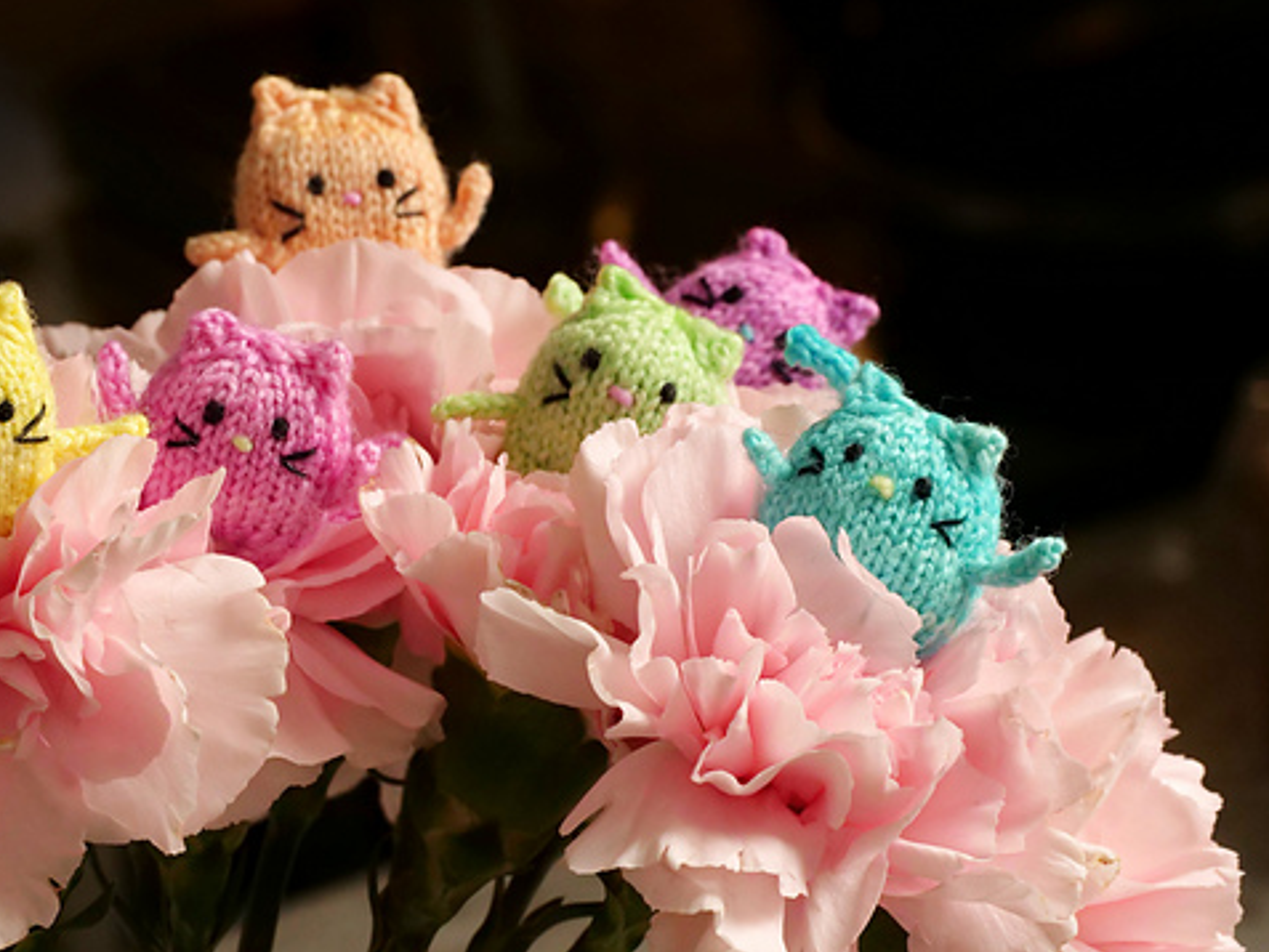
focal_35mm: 161
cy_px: 535
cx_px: 431
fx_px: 5904
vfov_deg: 9.2
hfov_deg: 12.3
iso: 1600
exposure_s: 1/100
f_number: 7.1
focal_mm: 60
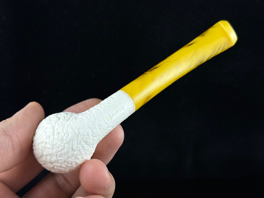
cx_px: 132
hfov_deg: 39.7
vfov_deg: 30.3
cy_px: 99
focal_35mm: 48
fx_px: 366
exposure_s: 1/571
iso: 64
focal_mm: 6.86
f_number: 1.78
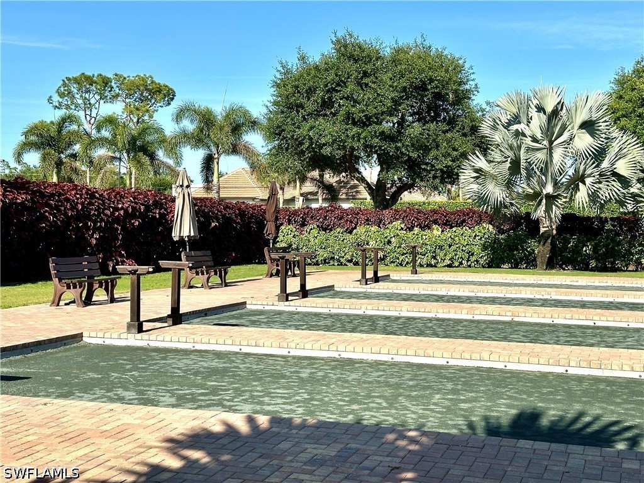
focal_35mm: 48
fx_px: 893
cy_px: 242
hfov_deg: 39.7
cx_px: 322
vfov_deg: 30.3
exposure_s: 1/3597
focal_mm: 6.86
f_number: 1.78
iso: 64
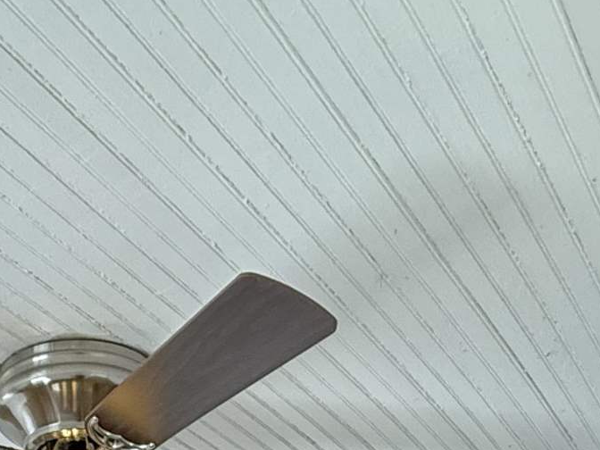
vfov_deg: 15.7
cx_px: 98
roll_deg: +0.1
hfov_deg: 29.4
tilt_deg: -3.3
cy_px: 996
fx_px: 1109
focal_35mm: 64
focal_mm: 2.22
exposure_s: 1/120
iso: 400
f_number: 2.2
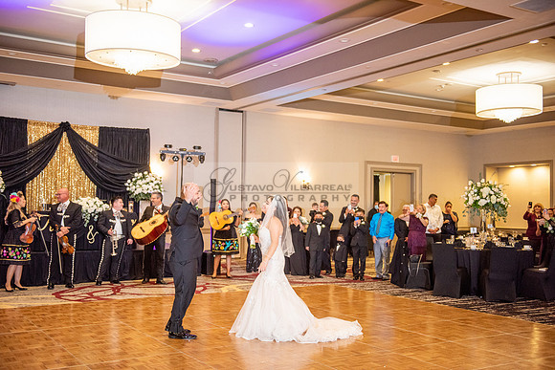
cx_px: 278
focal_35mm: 40
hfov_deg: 48.4
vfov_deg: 33.4
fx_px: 617
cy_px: 185
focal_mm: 40
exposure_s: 1/125
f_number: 2.8
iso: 1600
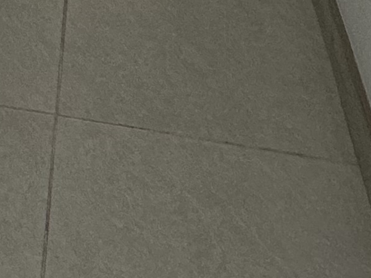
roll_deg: -1.5
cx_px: -57
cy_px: -575
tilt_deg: -5.4
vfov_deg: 10.5
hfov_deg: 19.8
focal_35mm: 94
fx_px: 1007
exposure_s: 1/120
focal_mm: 2.22
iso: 125
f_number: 2.2
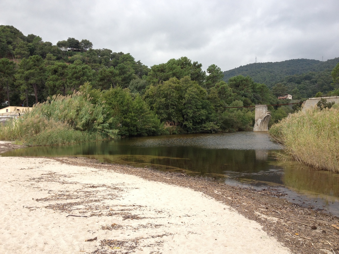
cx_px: 170
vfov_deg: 40.7
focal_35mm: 35
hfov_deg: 52.6
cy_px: 127
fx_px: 343
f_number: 2.4
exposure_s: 1/246
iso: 64
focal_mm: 4.28
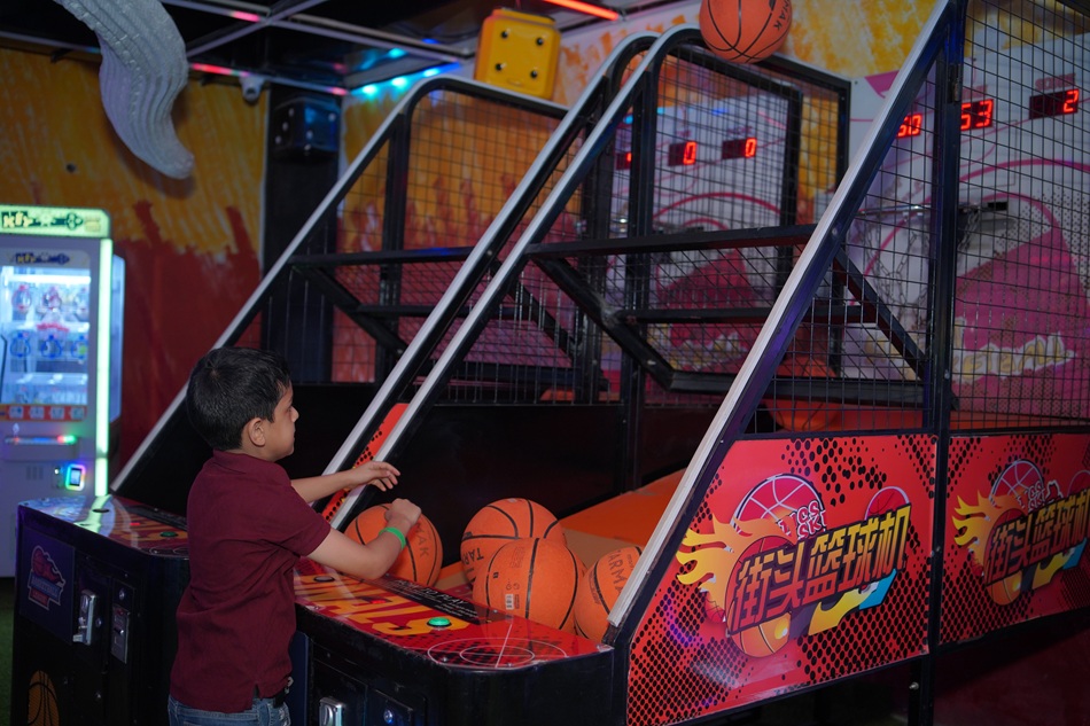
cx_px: 545
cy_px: 363
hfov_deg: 54.4
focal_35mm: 35
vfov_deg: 37.8
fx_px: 1059
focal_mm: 35
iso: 800
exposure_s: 1/125
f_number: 2.2
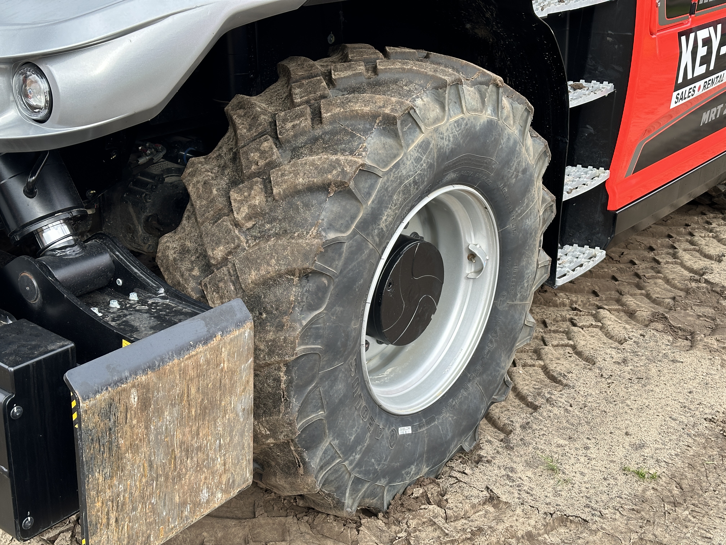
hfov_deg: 39.7
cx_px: 363
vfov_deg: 30.3
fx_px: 1007
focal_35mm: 48
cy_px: 272
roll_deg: -0.8
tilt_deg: -23.0
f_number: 1.78
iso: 64
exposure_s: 1/431
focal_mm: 6.86
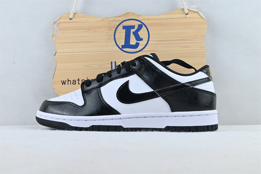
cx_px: 130
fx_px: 332
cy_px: 87
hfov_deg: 43.0
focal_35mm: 46
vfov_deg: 29.4
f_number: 10
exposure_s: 1/15
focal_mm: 30.5
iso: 100
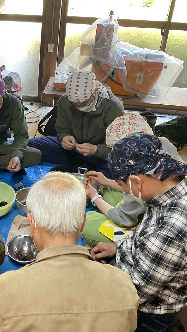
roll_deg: -0.6
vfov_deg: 47.4
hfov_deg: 26.3
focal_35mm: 43
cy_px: 169
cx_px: 1
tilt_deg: -33.1
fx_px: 379
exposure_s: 1/60
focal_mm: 3
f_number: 1.8
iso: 100
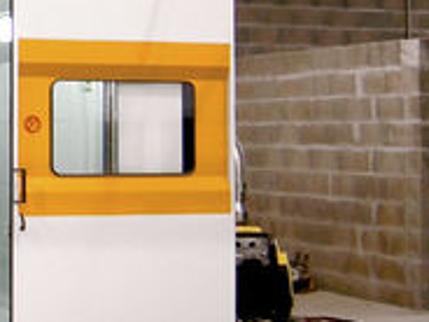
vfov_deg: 14.9
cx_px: -114
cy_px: 38
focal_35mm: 98
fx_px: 1215
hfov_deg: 18.7
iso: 100
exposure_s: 1/33.3
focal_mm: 4.7
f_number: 2.6
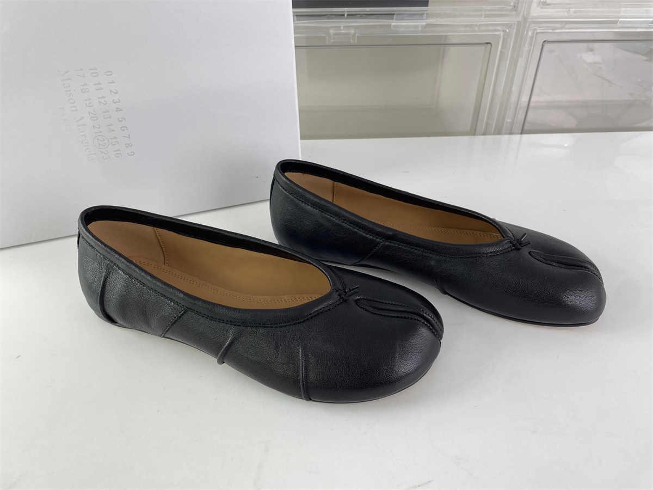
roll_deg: +1.4
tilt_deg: -38.3
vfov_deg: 53.1
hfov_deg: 67.3
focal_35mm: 26
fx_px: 490
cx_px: 326
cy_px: 245
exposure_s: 1/100
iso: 40
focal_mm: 4.2
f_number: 1.6
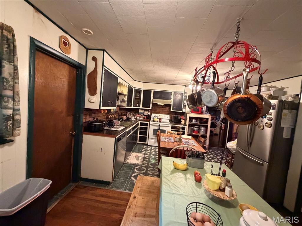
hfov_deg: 102.1
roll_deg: -4.5
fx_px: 122
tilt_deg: -3.3
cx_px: 151
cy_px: 113
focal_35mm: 14
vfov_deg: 85.7
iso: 1000
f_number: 2.2
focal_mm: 2.22
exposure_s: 1/60
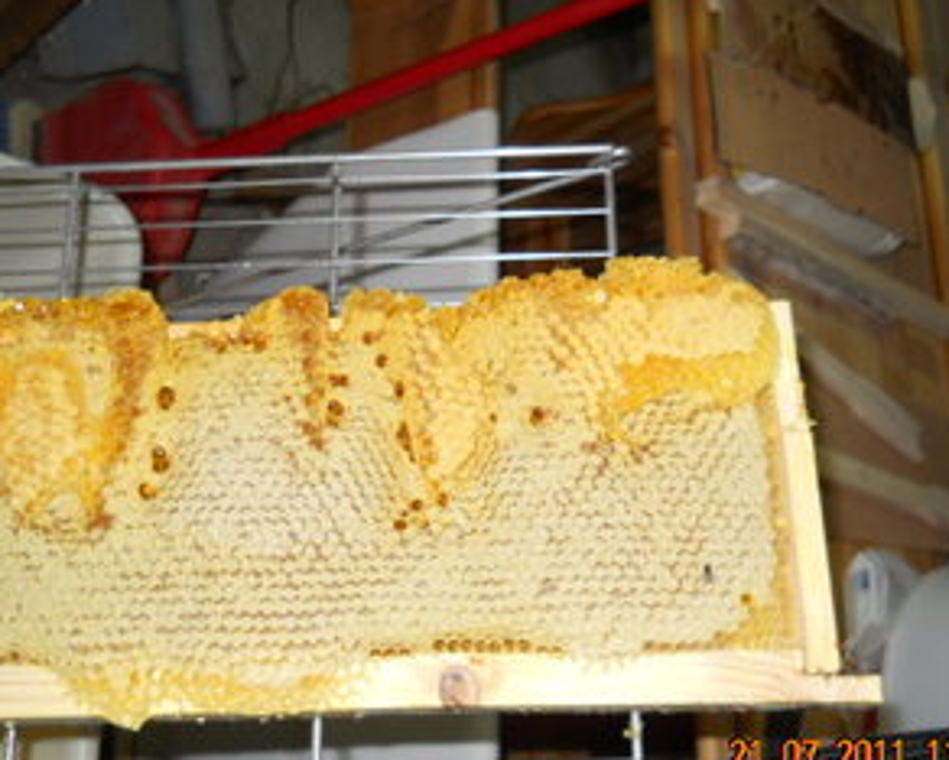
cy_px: 417
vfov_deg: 31.5
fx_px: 1349
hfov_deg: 38.8
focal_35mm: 48
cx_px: 491
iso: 200
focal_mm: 6.72
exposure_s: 1/30
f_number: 5.5
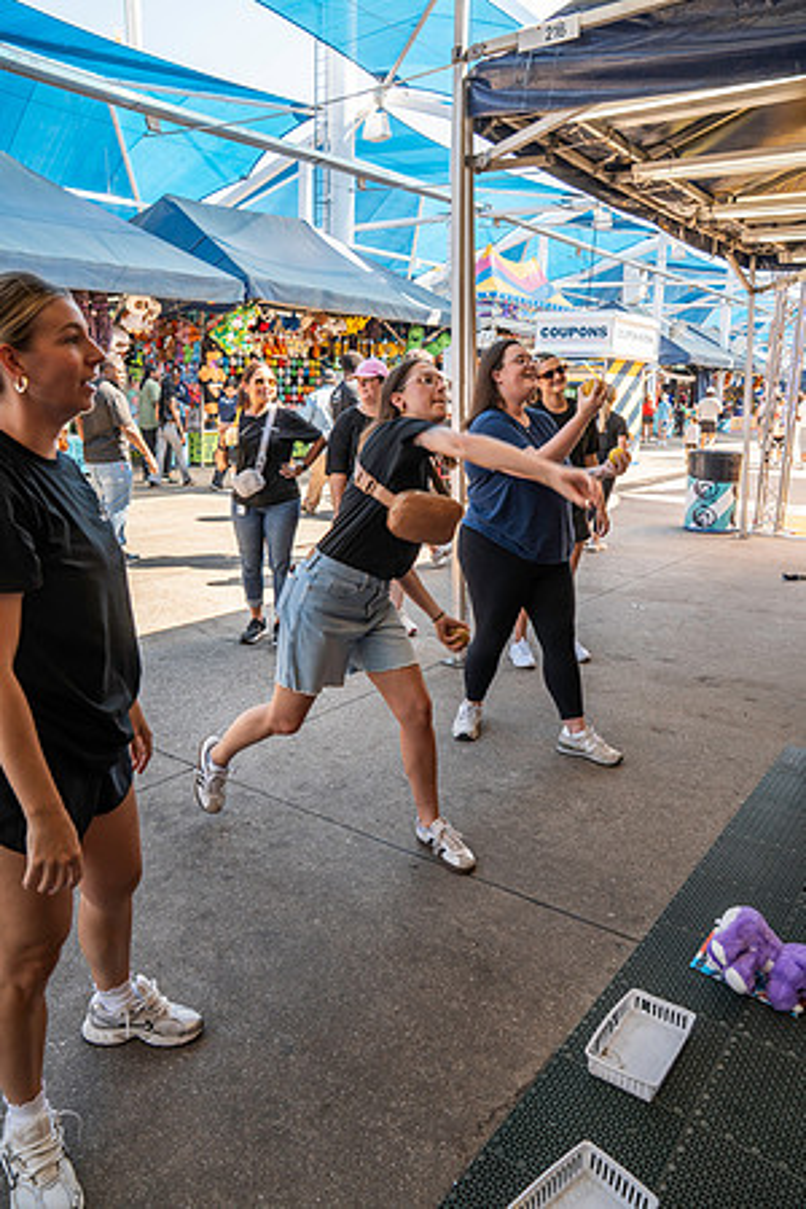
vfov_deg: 73.7
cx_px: 403
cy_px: 604
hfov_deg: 53.1
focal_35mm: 24
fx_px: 806
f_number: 4.5
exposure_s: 1/200
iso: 200
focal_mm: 24
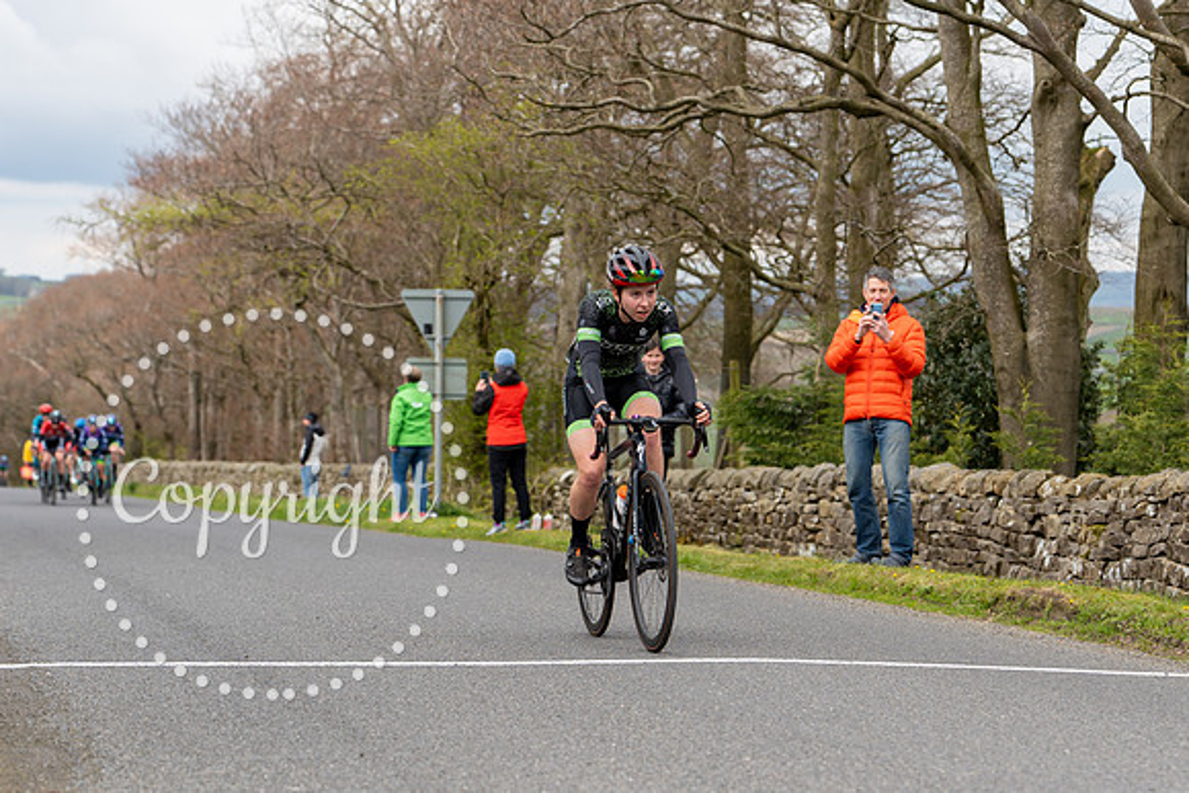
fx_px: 3373
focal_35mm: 102
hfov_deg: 20.0
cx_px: 700
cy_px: 352
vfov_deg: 13.4
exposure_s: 1/640
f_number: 4
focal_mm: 79
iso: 200
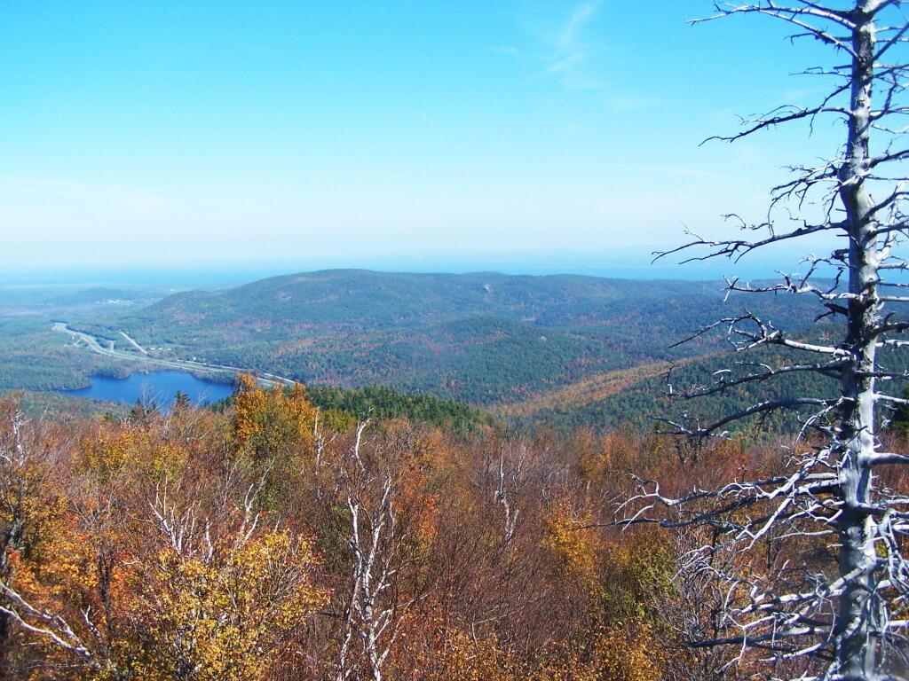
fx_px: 998
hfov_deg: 49.0
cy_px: 340
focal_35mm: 38
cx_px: 454
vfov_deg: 37.7
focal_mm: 6.3
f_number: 4
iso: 80
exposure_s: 1/640
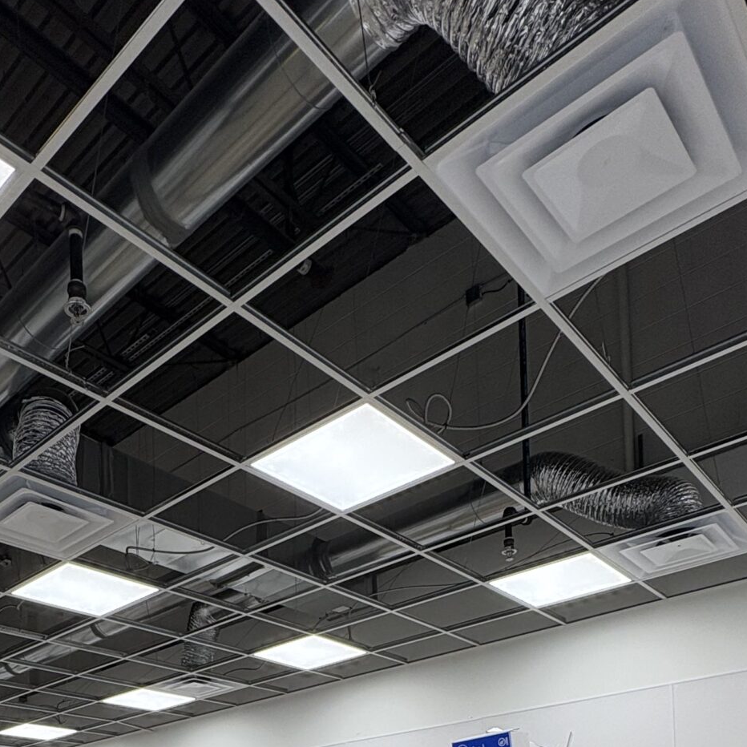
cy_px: 878
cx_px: 281
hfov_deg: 48.0
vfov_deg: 37.7
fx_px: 830
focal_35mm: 34
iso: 64
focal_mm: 2.22
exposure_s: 1/125
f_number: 2.2
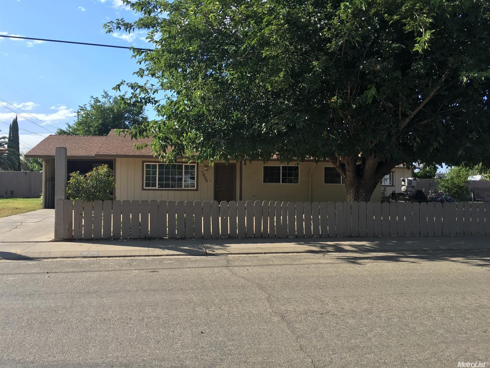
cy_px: 184
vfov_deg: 48.2
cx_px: 245
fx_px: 410
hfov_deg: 61.7
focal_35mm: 29
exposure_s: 1/769
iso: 25
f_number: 2.2
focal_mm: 4.15
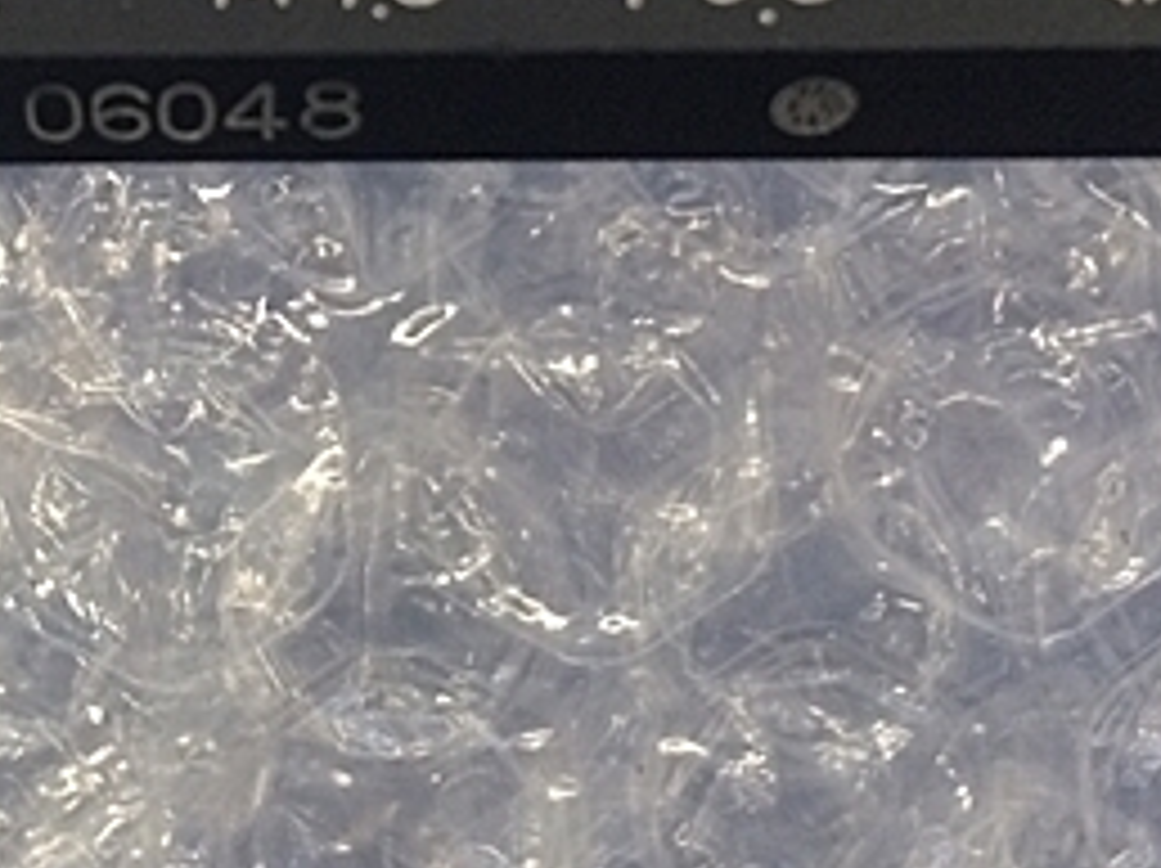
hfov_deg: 26.6
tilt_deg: -85.6
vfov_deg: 19.9
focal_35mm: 72
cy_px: 22
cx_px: 248
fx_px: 2413
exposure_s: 1/30
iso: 64
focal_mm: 4.15
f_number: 2.2
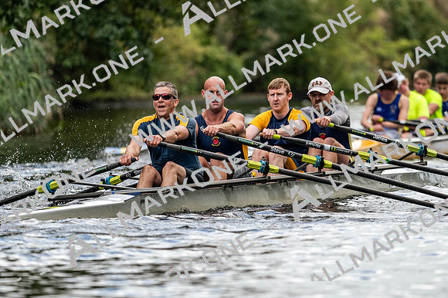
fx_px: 7464
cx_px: 224
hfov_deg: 3.4
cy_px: 149
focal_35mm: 600
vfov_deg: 2.3
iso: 720
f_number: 4.5
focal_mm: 400
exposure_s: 1/2500
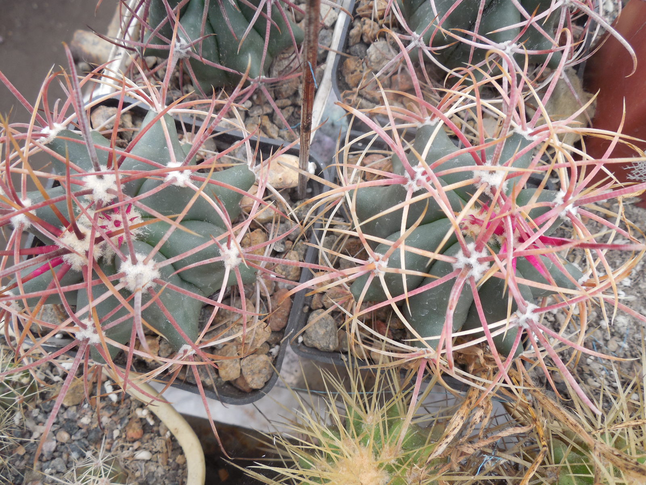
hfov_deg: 58.4
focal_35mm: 31
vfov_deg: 45.4
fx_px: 579
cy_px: 242
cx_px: 323
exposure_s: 1/80
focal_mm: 5.6
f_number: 3.6
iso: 125
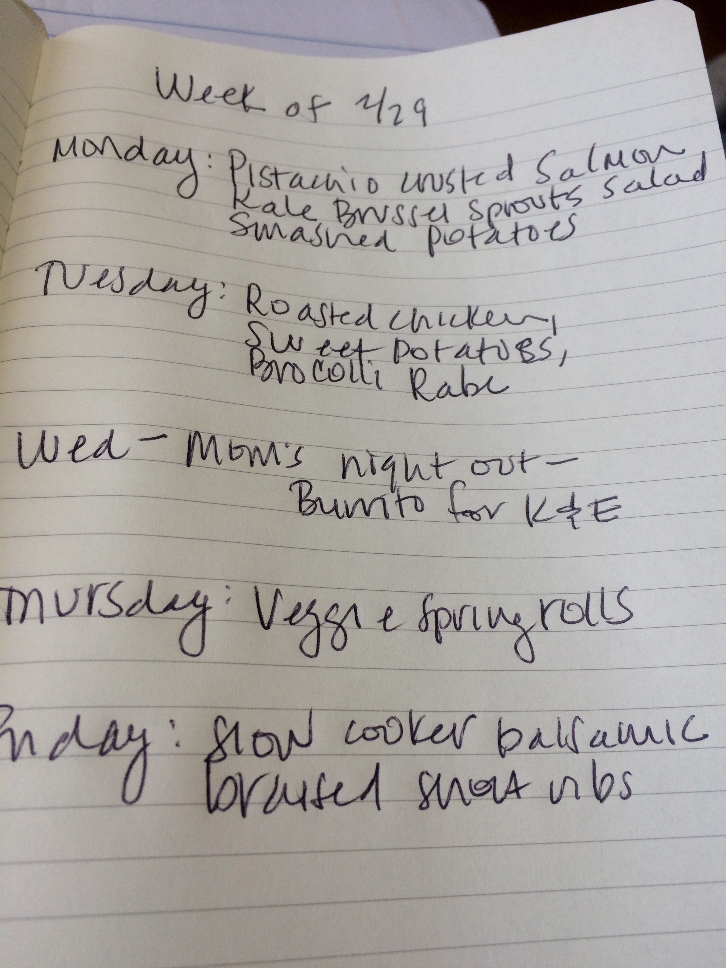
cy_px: 484
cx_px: 363
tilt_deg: -56.5
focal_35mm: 29
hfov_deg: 48.2
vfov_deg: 61.7
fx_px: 811
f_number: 2.2
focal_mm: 4.15
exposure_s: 1/120
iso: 50
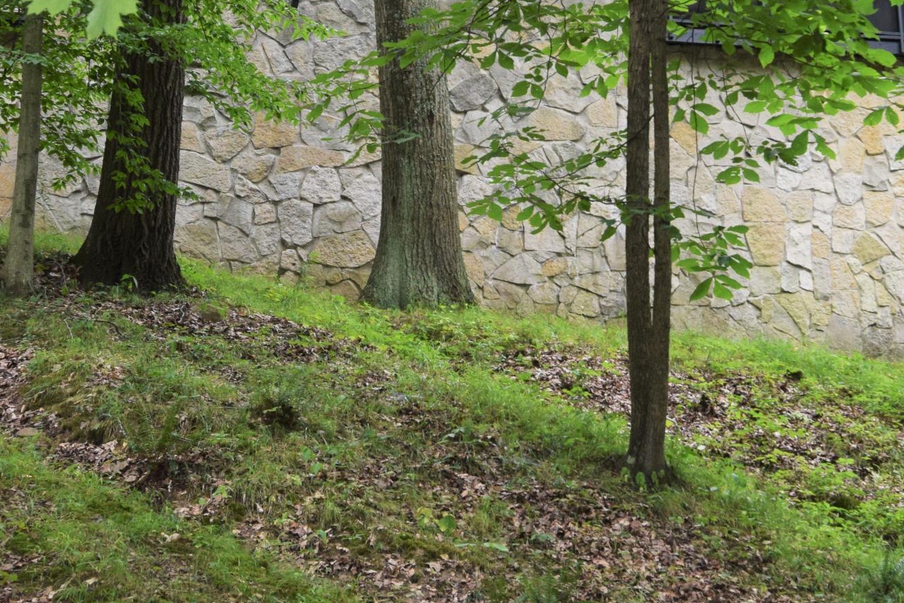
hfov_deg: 24.6
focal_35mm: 82
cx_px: 648
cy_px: 172
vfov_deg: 16.6
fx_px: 2059
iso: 640
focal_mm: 24
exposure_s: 1/125
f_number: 5.6
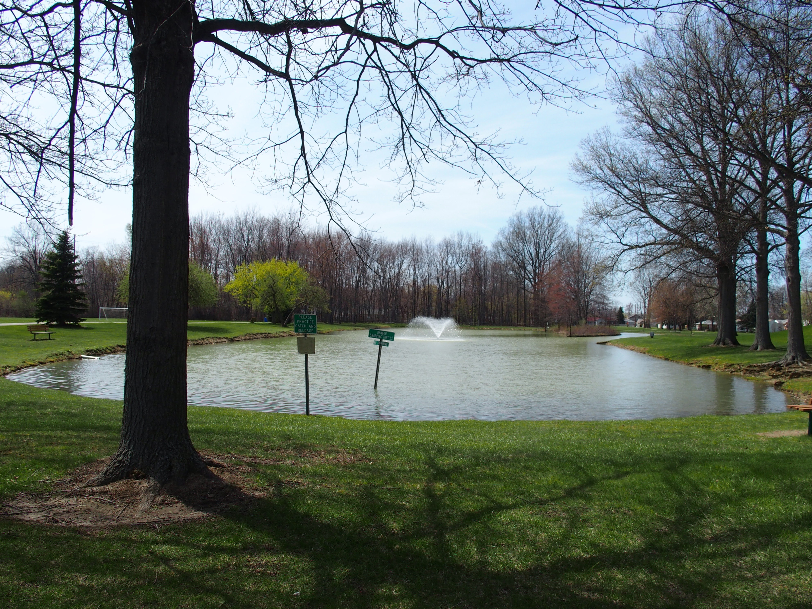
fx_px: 657
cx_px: 406
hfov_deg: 63.4
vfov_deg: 49.7
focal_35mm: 28
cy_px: 304
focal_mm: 6
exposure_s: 1/500
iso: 100
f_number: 5
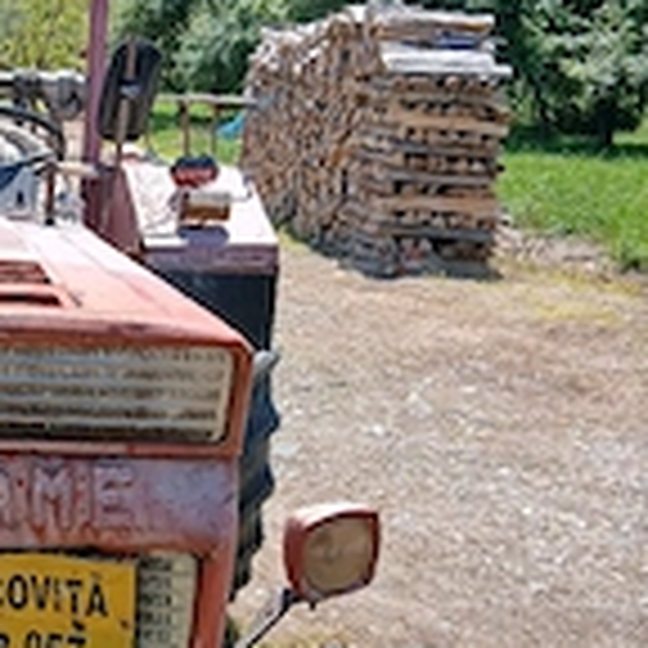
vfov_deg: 26.5
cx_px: -18
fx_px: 1355
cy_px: 500
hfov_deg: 25.4
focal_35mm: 64
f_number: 1.8
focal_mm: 3.98
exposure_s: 1/312
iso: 20
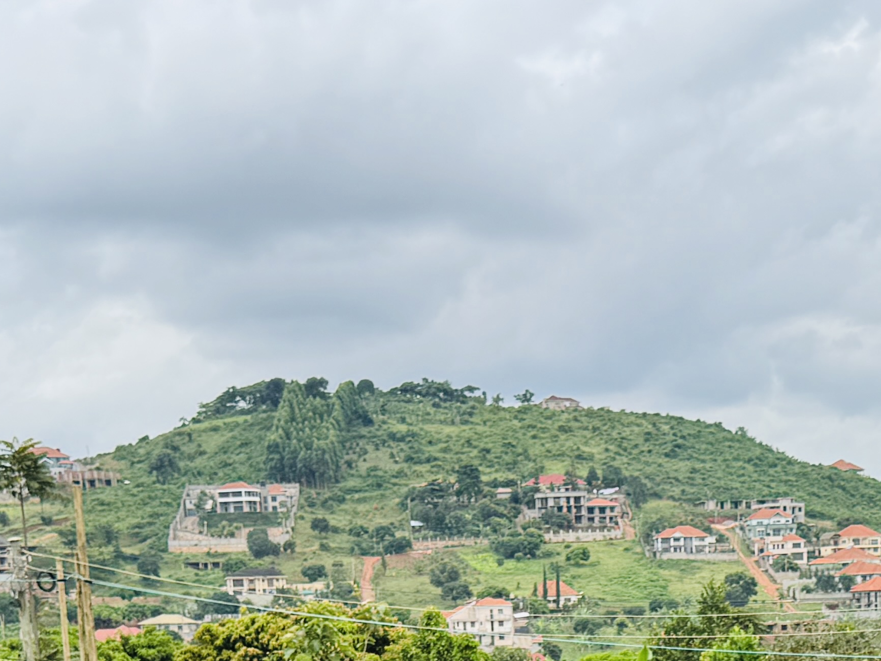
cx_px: 614
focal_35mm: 79
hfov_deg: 24.5
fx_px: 2010
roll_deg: +2.1
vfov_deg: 16.8
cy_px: 1007
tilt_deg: -11.0
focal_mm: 6.76
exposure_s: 1/2506
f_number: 1.78
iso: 80
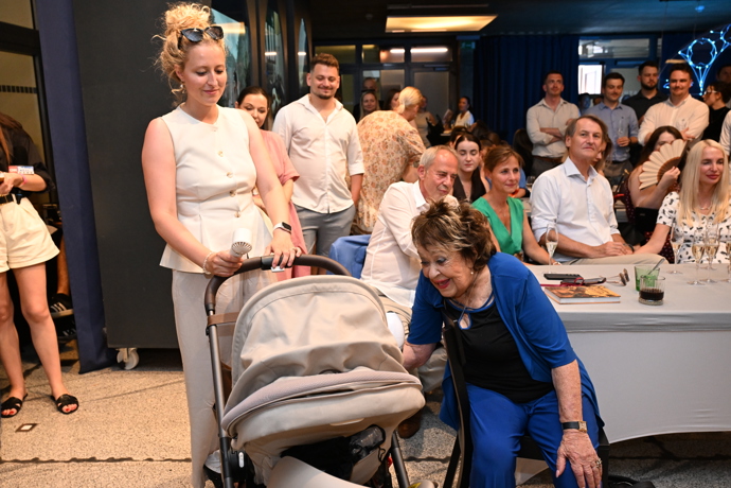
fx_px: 640
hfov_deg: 59.5
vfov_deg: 41.7
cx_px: 366
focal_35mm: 32
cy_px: 244
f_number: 5
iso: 4000
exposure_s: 1/125
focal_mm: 31.5
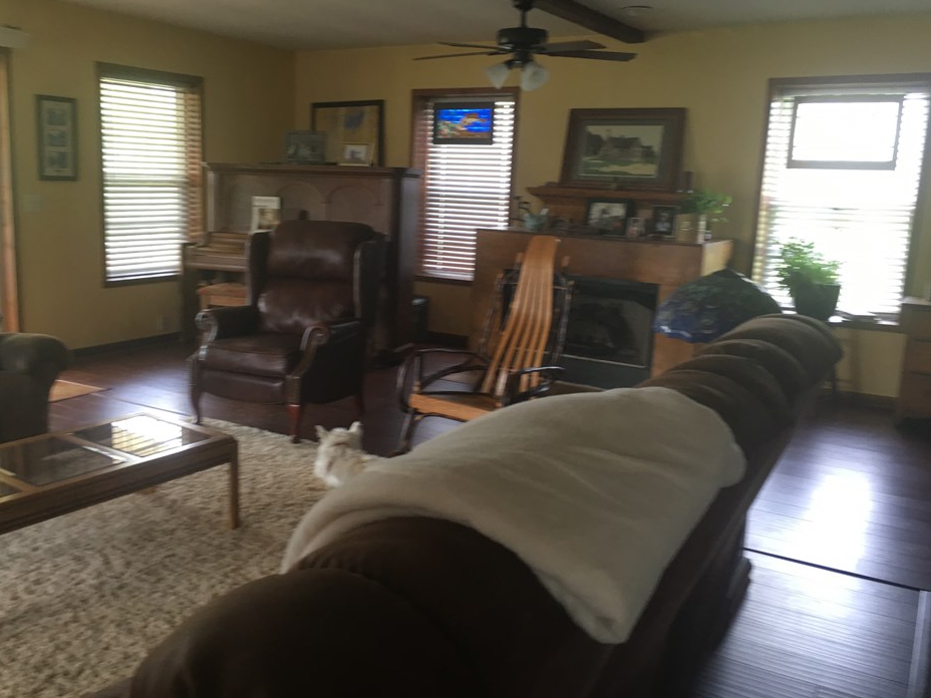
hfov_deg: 56.7
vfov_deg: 44.1
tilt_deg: -9.2
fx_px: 861
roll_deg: -3.4
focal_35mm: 32
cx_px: 422
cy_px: 330
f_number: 2.2
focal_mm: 4.15
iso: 25
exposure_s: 1/15
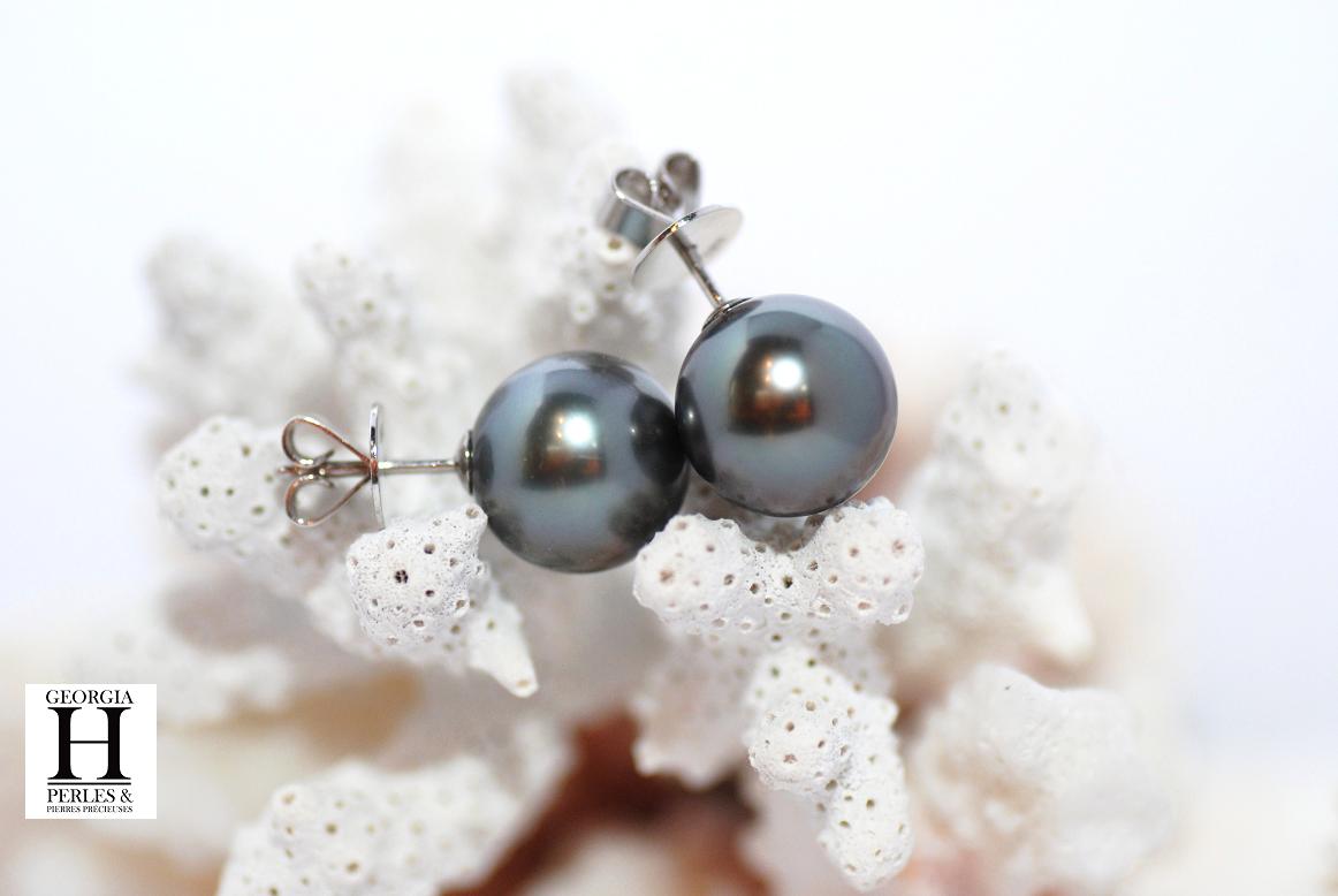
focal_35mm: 135
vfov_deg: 10.2
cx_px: 669
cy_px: 448
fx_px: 5024
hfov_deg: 15.2
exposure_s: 1/13
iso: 400
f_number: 5
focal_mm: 90
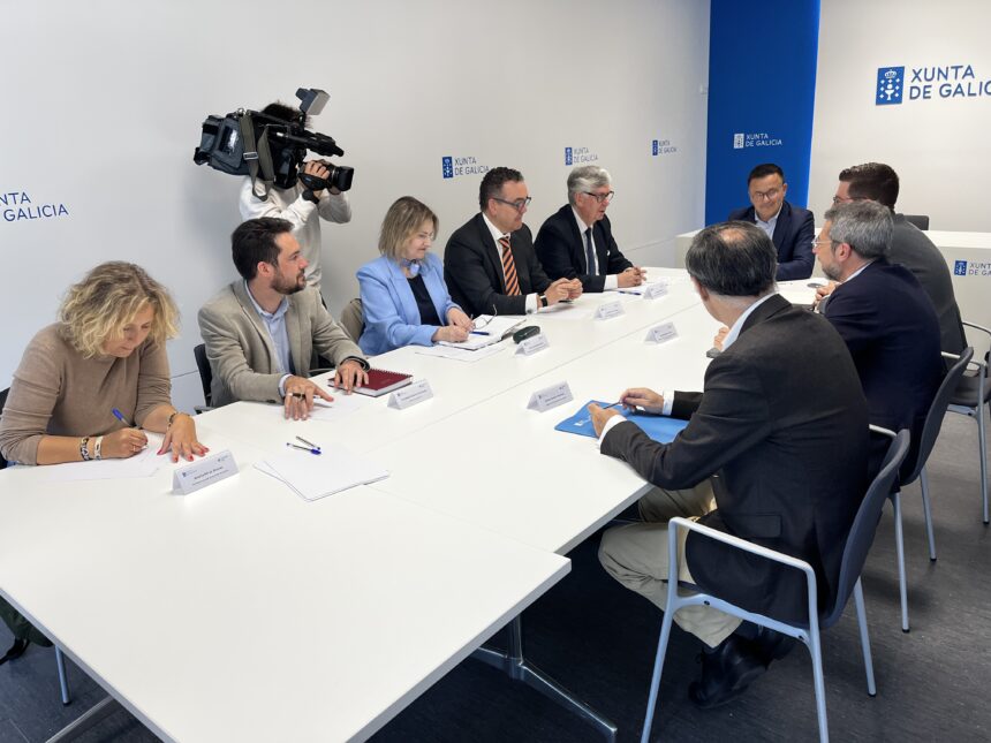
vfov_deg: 53.1
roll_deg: +4.3
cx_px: 496
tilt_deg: -16.8
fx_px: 744
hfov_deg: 67.3
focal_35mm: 26
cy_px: 372
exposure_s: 1/100
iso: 80
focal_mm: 5.1
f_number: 1.6
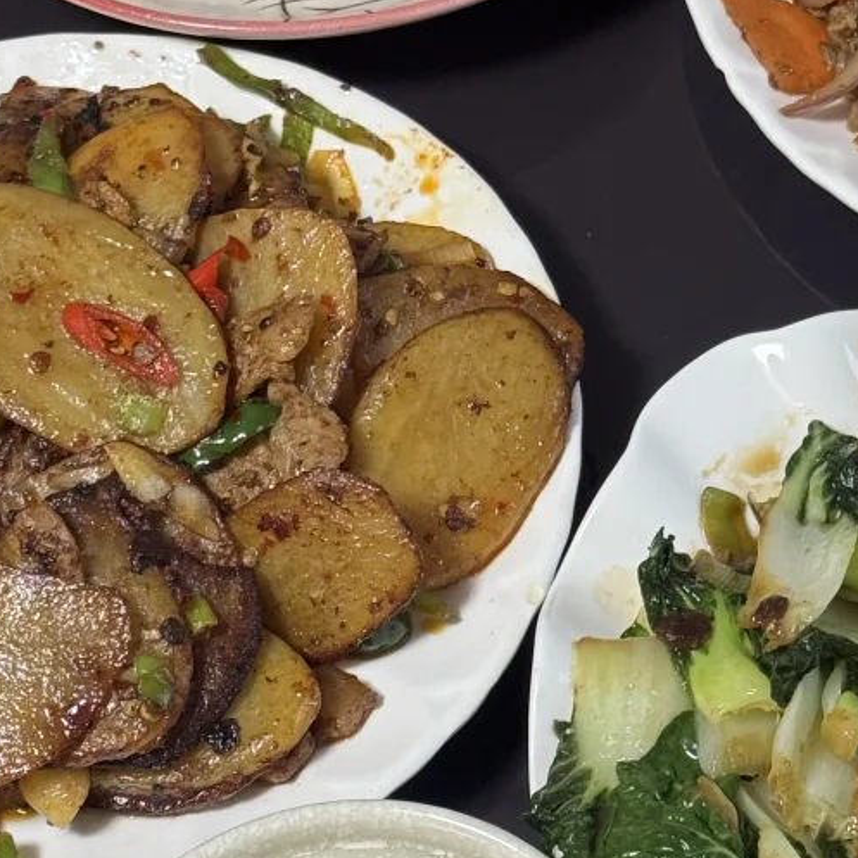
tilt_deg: -51.8
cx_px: 606
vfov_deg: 14.2
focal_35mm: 123
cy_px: 269
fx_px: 3449
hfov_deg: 14.1
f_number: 1.78
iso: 250
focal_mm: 6.76
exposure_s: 1/60
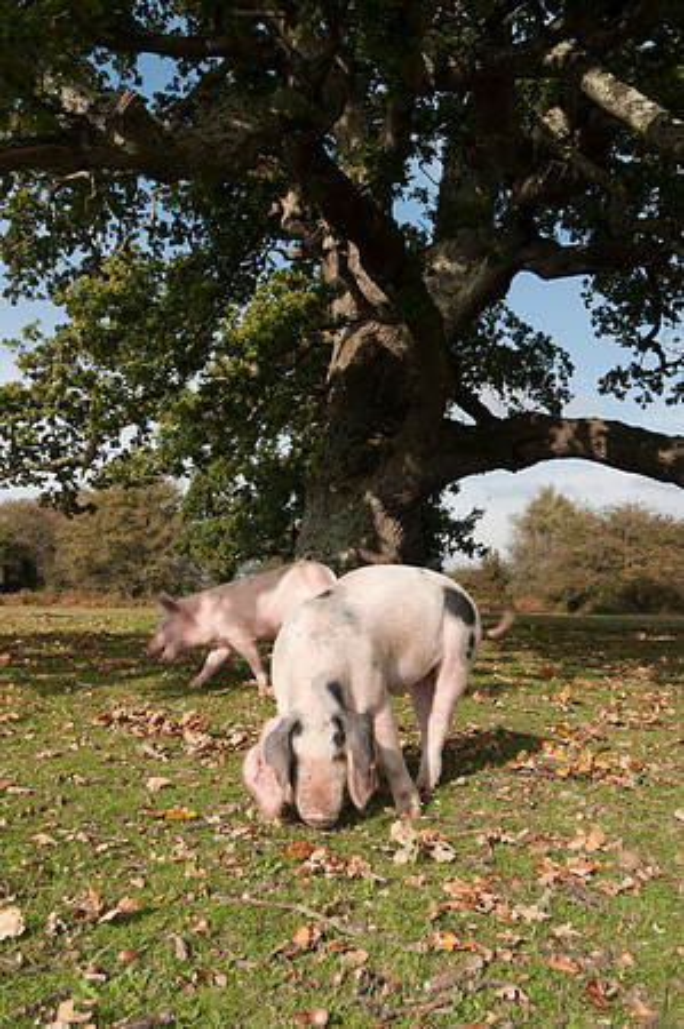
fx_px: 857
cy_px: 514
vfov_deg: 62.0
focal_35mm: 30
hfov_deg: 43.5
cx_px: 342
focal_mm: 20
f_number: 10
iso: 200
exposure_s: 1/125
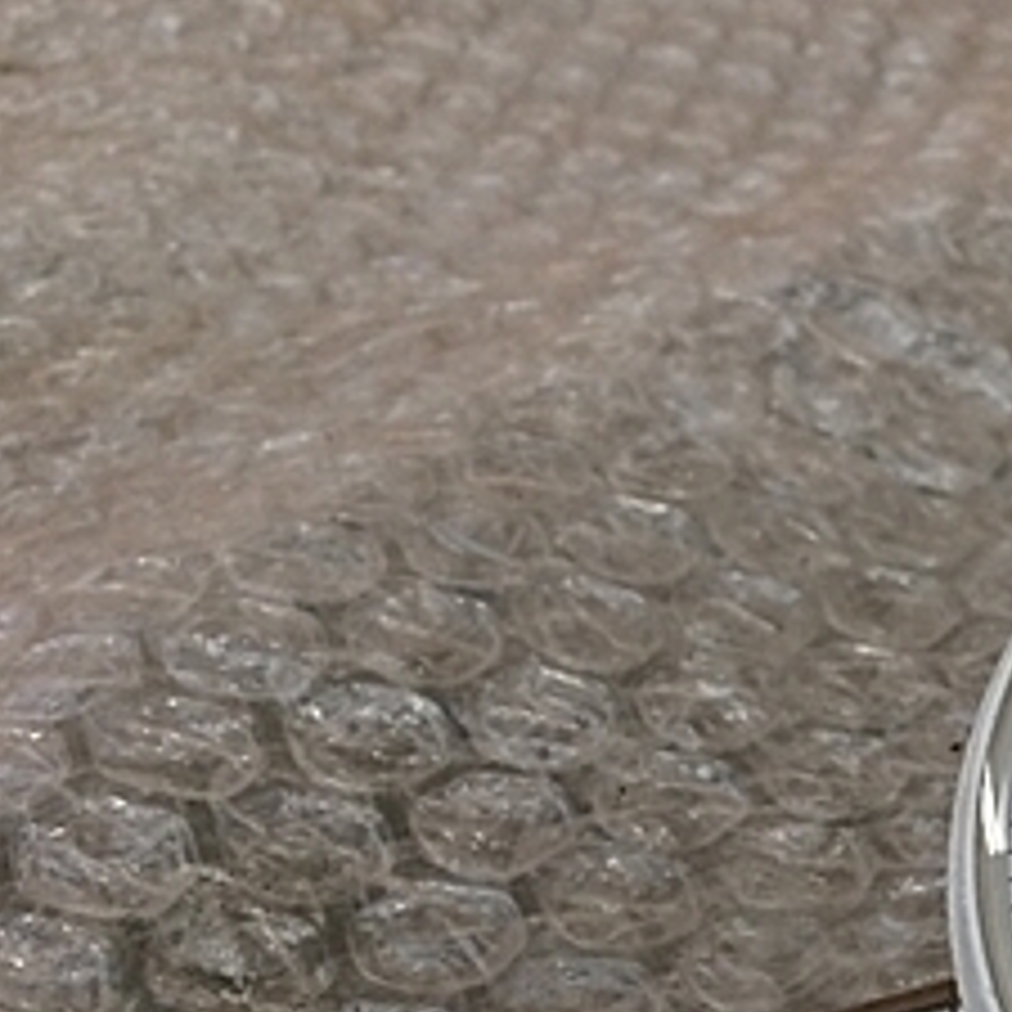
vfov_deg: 23.2
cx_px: 1412
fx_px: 2415
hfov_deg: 20.9
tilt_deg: -35.3
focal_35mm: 73
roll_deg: -2.7
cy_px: 864
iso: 32
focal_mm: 4.15
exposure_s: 1/40
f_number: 2.2
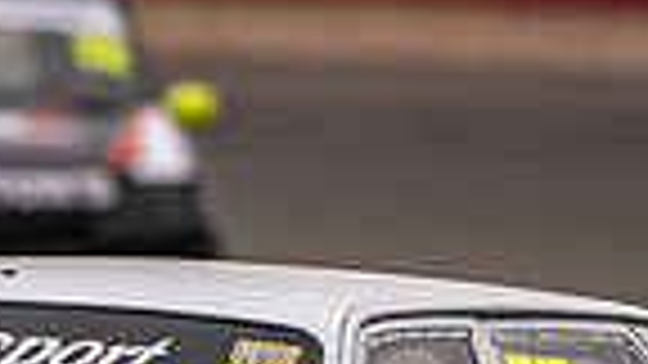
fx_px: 42629
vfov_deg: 0.5
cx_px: -13
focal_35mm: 2481
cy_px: 798
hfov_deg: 0.9
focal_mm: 500
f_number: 5.6
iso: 900
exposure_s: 1/640
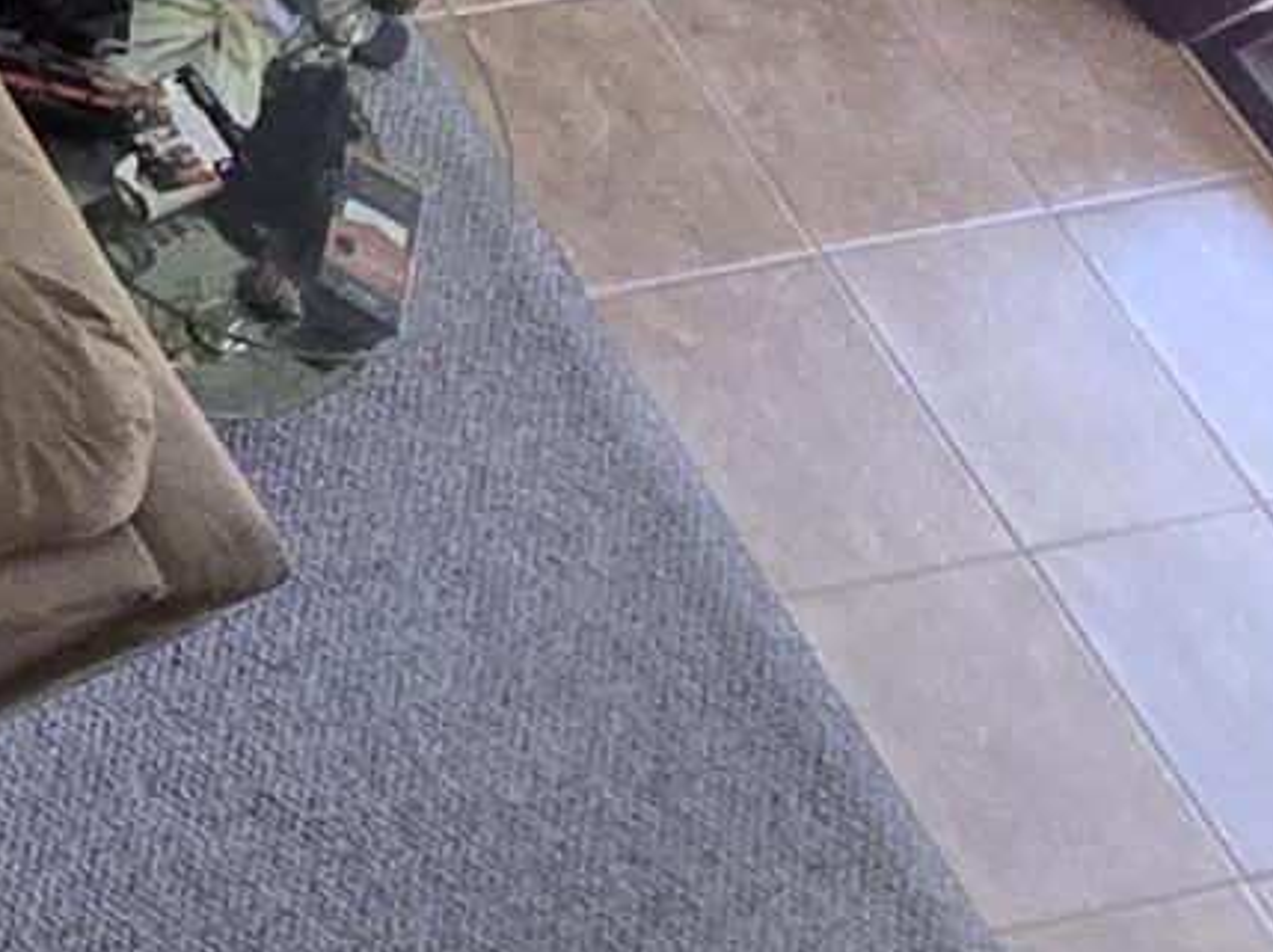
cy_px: -1418
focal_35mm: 91
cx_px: -2086
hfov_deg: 13.2
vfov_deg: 12.4
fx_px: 3344
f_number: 2.2
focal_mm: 2.2
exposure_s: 1/60
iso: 320
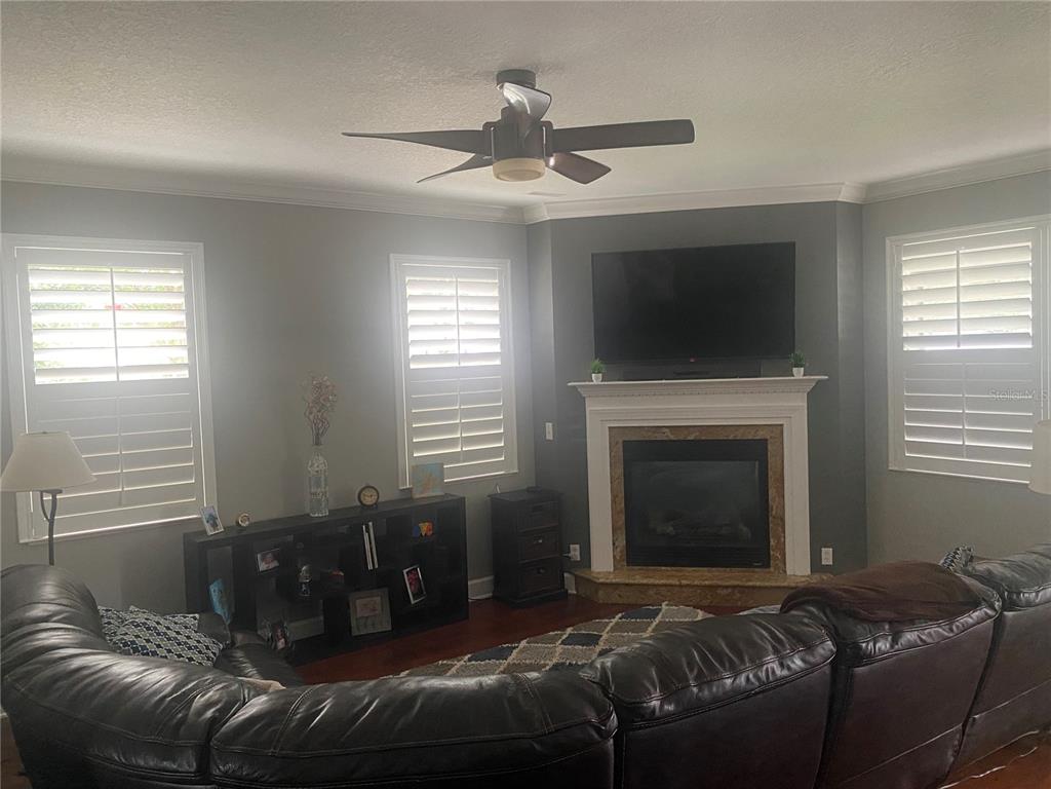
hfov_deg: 67.3
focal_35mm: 26
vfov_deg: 53.1
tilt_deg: -2.5
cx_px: 526
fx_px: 789
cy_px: 394
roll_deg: +2.0
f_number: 1.8
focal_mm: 4.25
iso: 500
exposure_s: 1/60
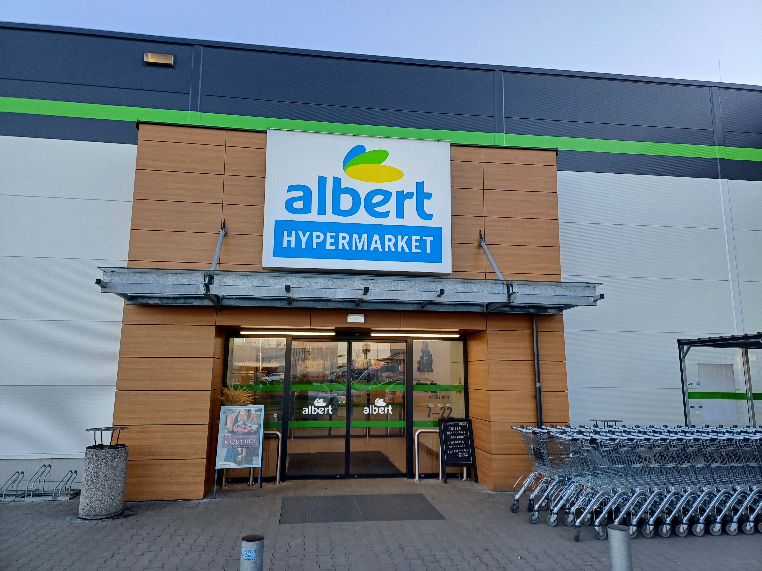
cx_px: 381
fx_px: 550
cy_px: 286
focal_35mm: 25
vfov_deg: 54.9
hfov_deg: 69.4
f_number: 1.8
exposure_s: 1/157
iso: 50
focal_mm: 4.65
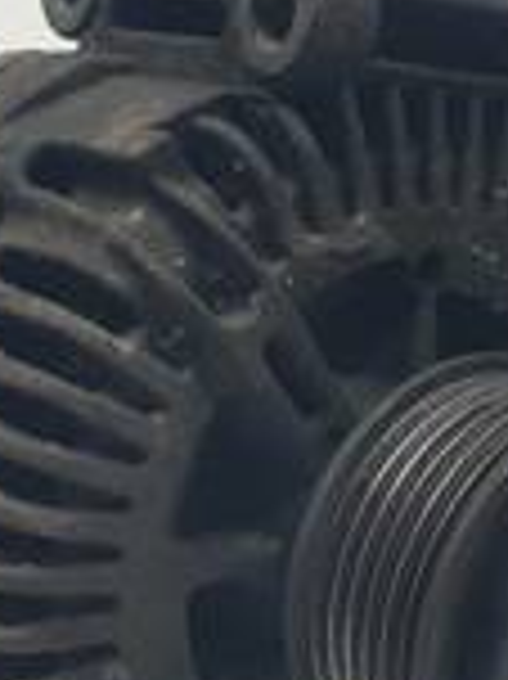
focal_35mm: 69
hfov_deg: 21.2
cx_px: 184
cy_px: 486
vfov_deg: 27.9
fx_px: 1352
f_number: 2.4
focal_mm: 4.3
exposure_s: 1/170
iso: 50
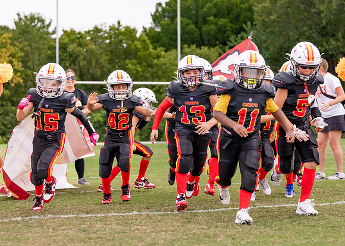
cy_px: 129
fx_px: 909
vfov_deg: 15.4
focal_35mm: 93
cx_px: 171
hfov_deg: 21.5
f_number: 2.8
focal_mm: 70
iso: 160
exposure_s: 1/2000
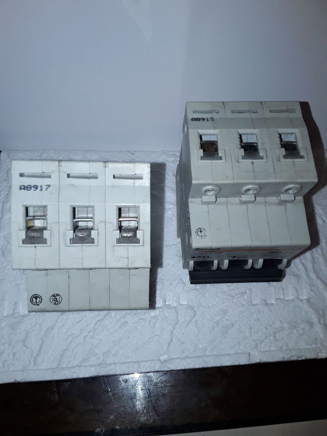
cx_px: 164
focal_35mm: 27
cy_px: 218
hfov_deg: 51.4
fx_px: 340
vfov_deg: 65.3
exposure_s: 1/336
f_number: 1.9
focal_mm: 2.91
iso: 40
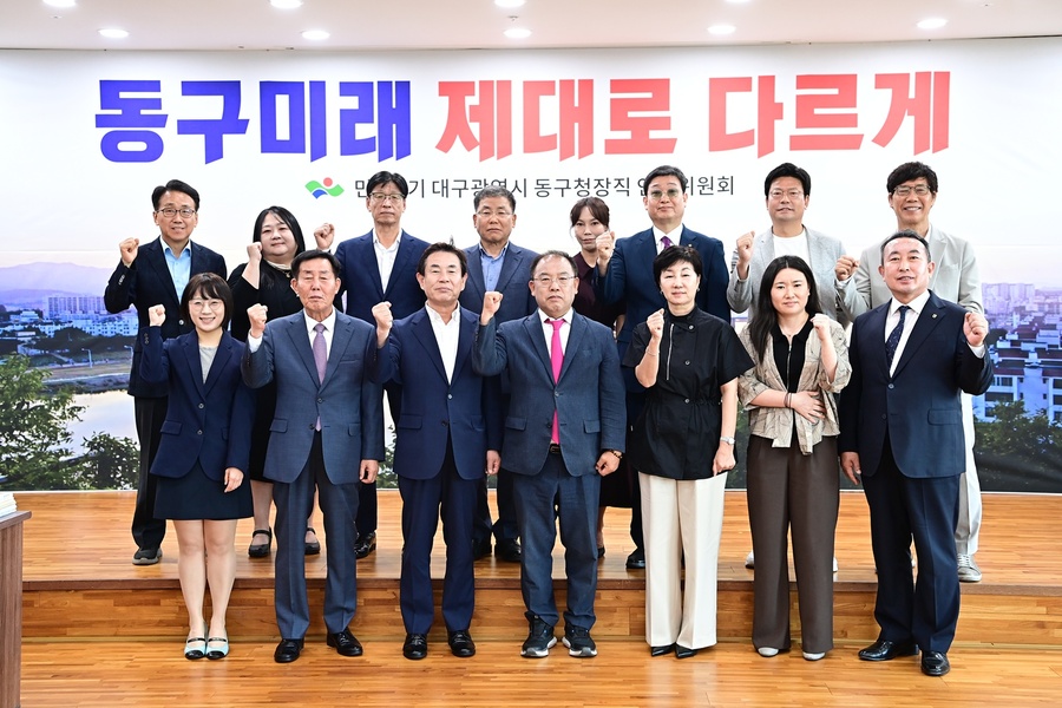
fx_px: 1357
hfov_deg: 42.7
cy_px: 354
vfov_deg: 29.2
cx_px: 531
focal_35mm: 46
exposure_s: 1/160
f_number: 4
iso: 2000
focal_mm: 46
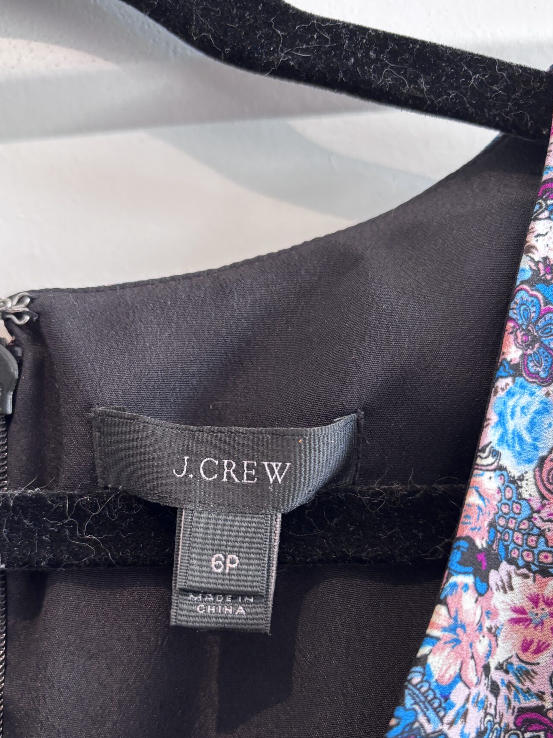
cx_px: 232
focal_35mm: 31
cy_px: 430
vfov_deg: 58.0
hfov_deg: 45.3
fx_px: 660
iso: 200
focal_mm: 5.96
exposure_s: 1/60
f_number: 1.6
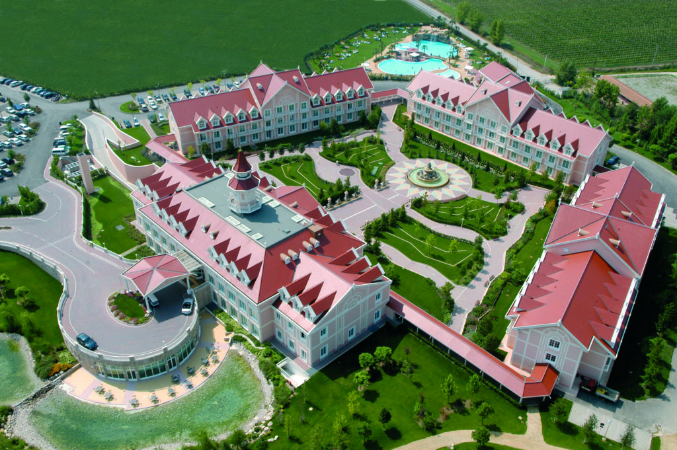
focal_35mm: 33
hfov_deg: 57.3
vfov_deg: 39.9
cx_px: 338
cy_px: 225
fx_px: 620
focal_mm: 22
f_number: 9
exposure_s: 1/500
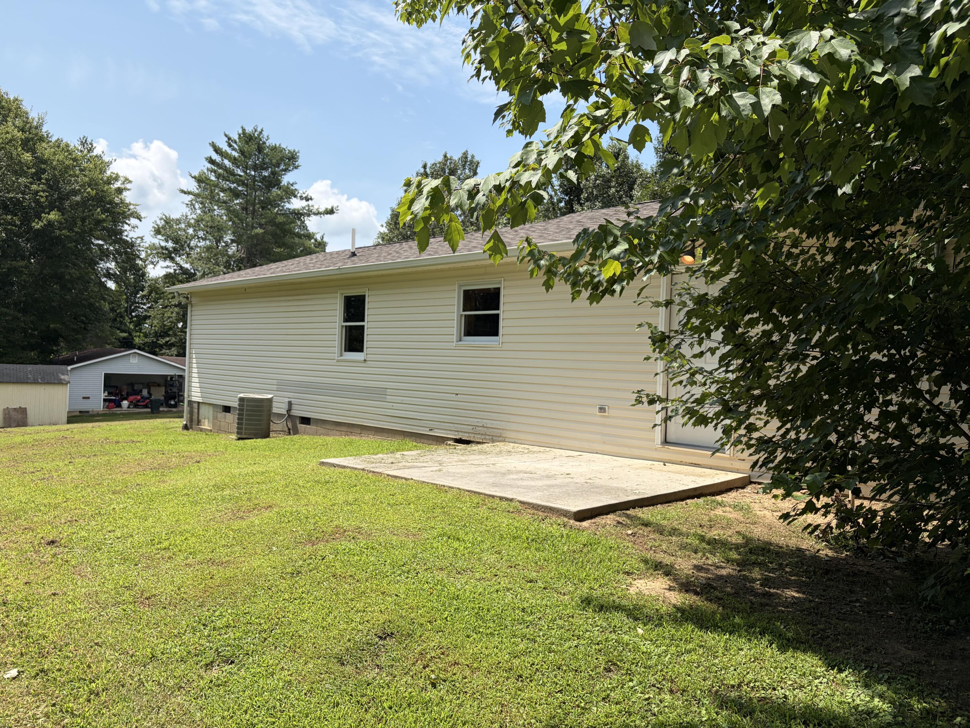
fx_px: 729
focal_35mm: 26
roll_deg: -1.9
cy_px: 364
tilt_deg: +0.2
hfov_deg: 67.3
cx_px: 485
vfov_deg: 53.1
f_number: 1.6
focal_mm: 5.96
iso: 50
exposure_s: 1/4065
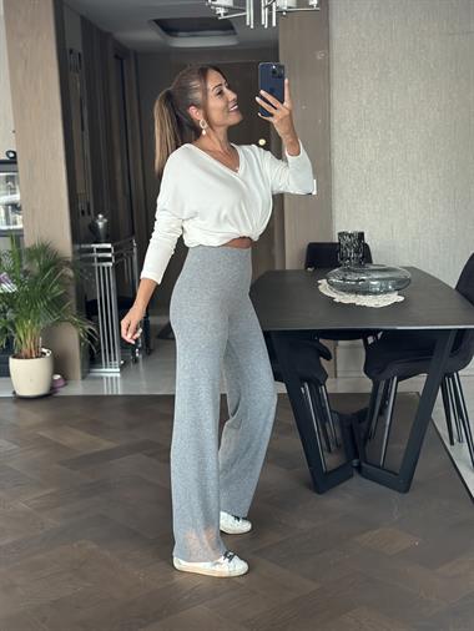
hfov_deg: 30.3
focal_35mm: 48
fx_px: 876
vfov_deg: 39.6
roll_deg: +2.8
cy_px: 316
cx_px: 237
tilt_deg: -20.7
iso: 500
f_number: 1.78
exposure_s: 1/40
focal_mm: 6.86
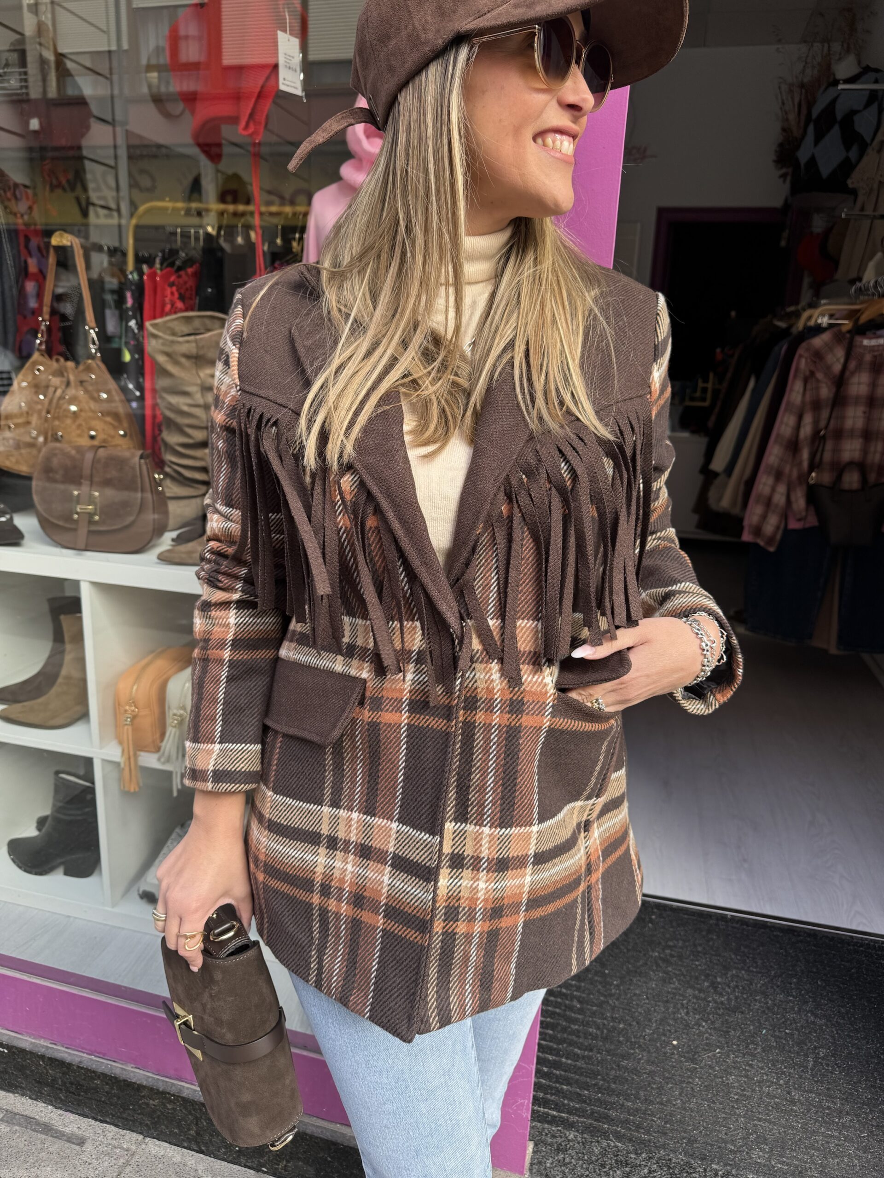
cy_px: 589
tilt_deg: -16.5
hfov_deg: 56.8
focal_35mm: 24
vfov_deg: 71.6
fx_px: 817
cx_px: 442
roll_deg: -3.0
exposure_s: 1/360
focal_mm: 6.76
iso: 80
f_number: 1.78
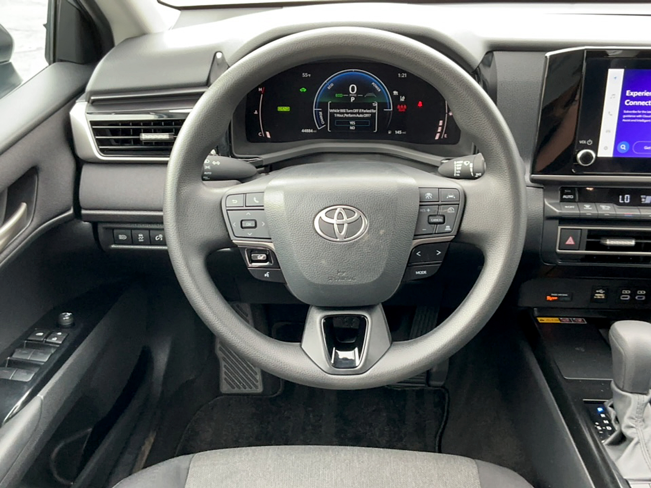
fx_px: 564
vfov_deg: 46.8
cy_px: 244
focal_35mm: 30
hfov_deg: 60.0
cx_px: 326
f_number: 1.8
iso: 100
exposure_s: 1/60
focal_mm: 3
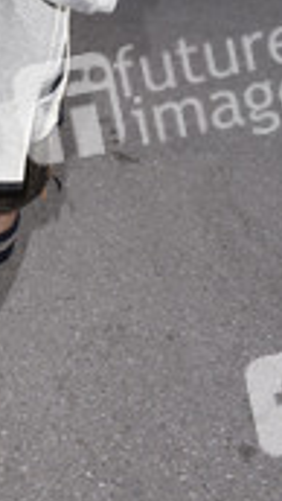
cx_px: -102
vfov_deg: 26.6
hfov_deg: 15.6
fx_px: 969
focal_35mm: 73
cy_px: -50
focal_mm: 20
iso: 100
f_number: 9
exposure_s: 1/160
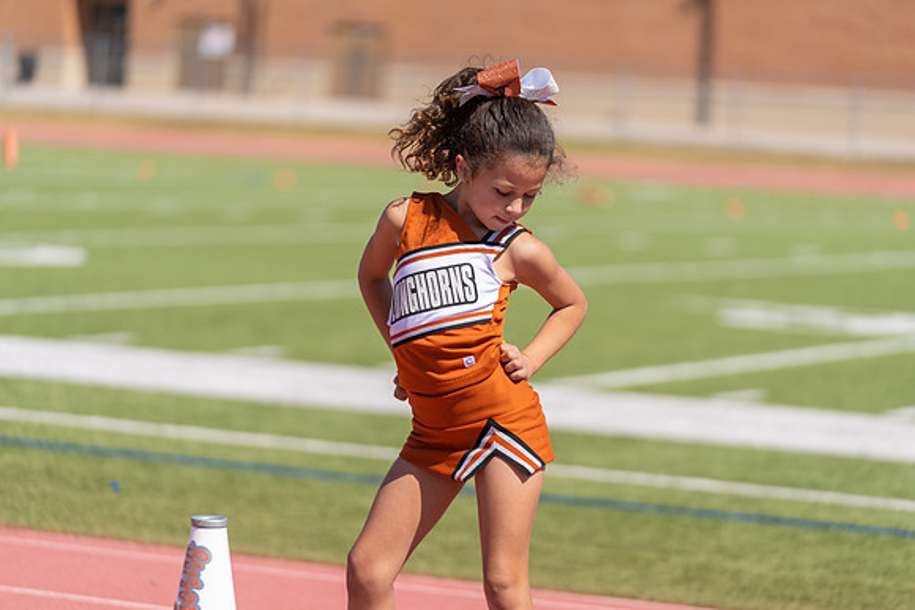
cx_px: 458
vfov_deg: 9.4
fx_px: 3712
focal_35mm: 146
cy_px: 305
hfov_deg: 14.1
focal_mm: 146
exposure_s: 1/2000
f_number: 2.8
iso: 100
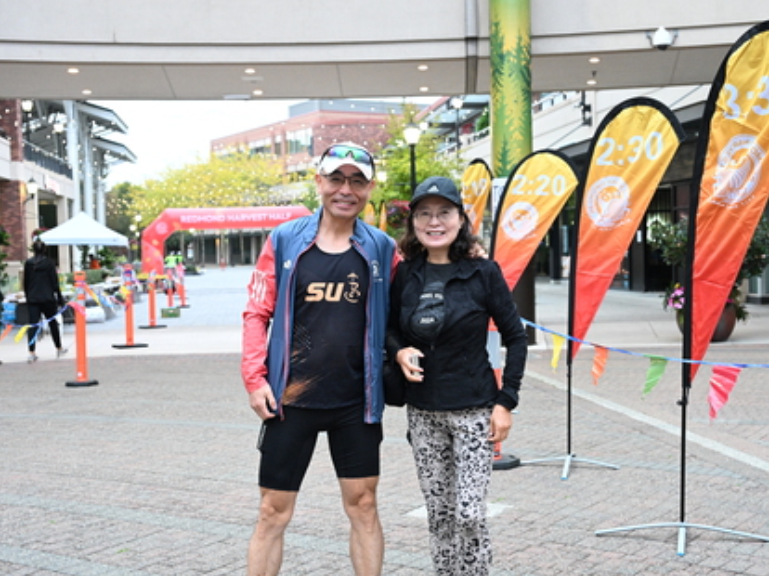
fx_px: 1021
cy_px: 300
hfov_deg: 41.2
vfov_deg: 31.5
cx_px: 407
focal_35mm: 46
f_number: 4
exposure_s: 1/200
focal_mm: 36
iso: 3200
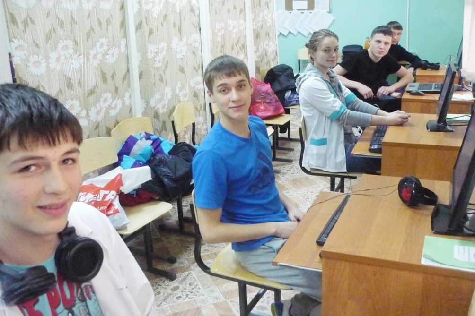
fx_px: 462
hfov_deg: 54.4
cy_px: 140
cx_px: 238
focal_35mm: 35
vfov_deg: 37.8
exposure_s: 1/50
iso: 800
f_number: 2.8
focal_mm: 5.5
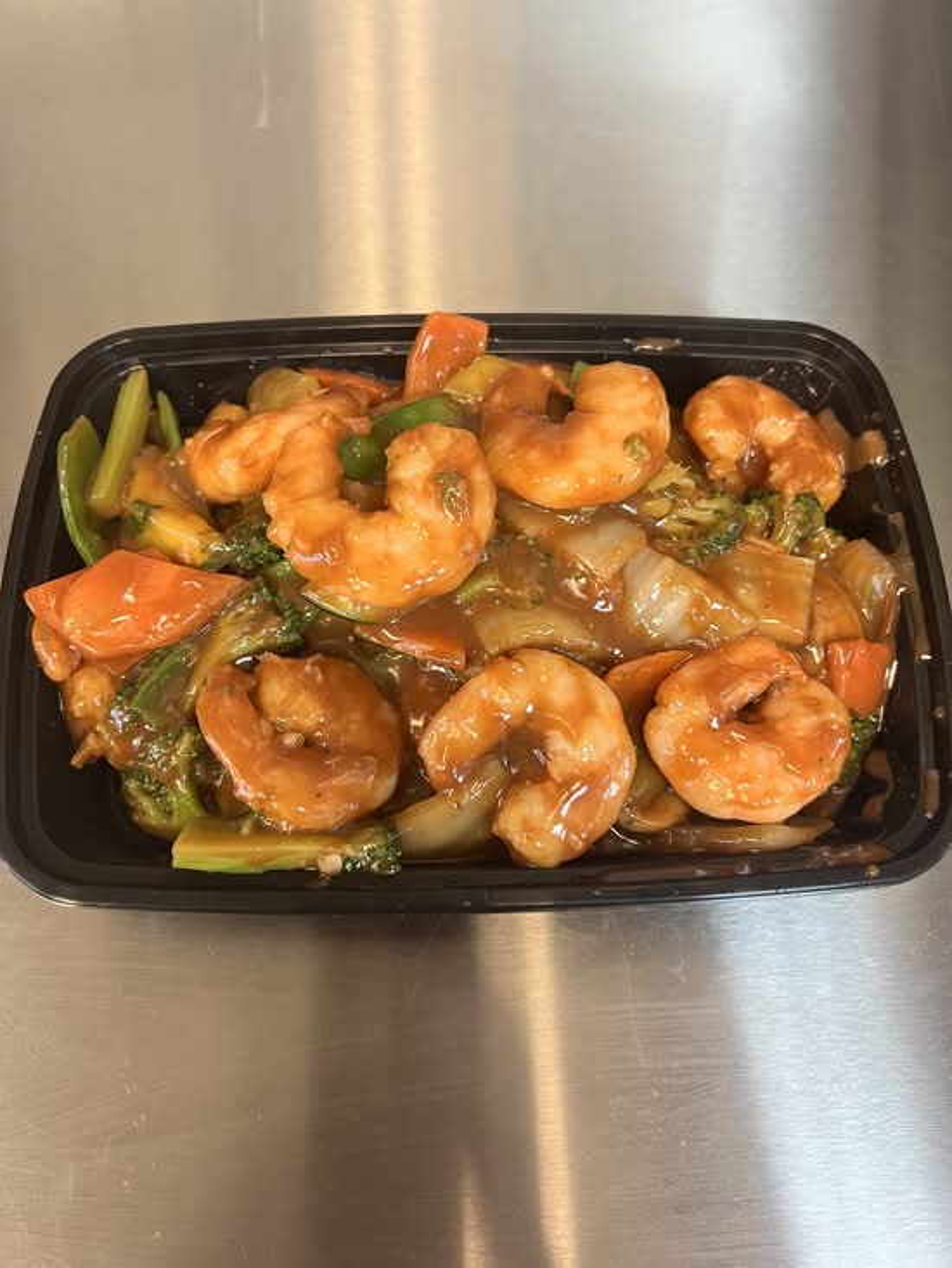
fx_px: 953
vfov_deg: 67.3
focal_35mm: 26
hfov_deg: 53.1
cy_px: 634
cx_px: 476
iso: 250
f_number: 1.5
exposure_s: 1/60
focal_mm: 5.7
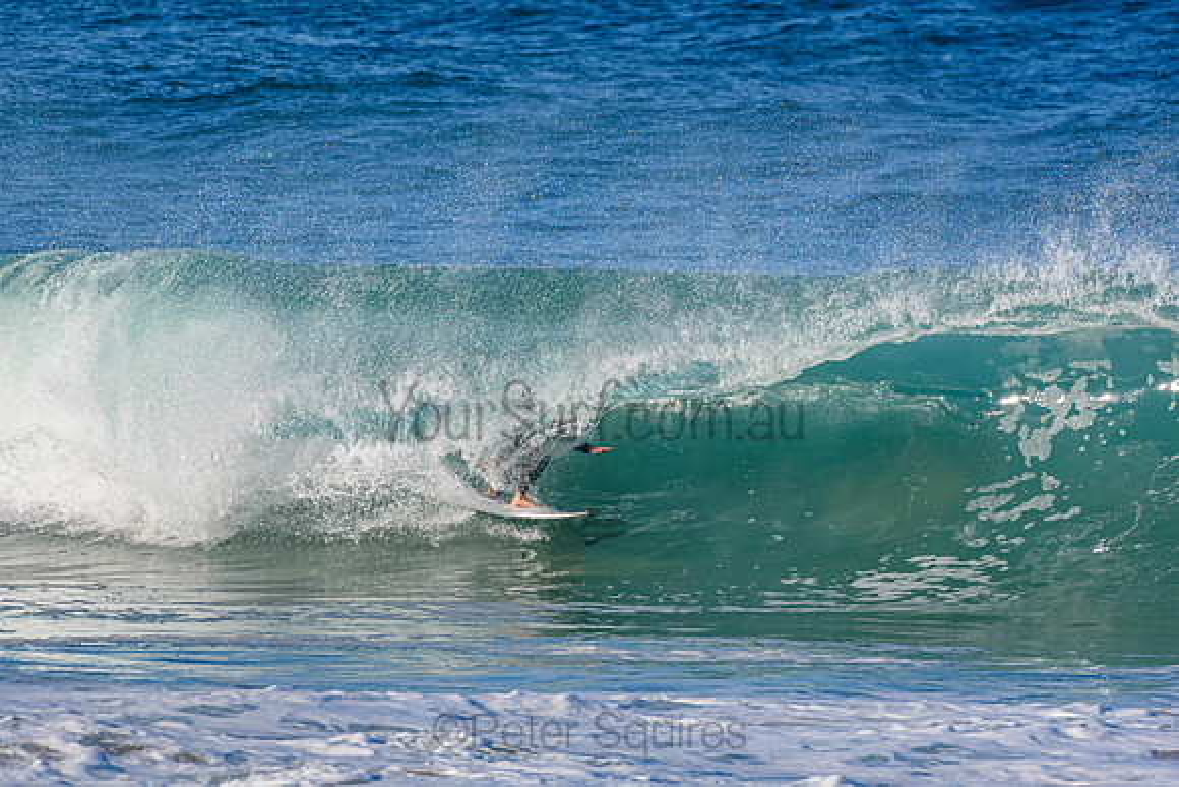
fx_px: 24567
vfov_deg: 1.8
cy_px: 394
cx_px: 590
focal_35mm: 750
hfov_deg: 2.7
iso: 360
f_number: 5.6
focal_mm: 500
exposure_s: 1/2000
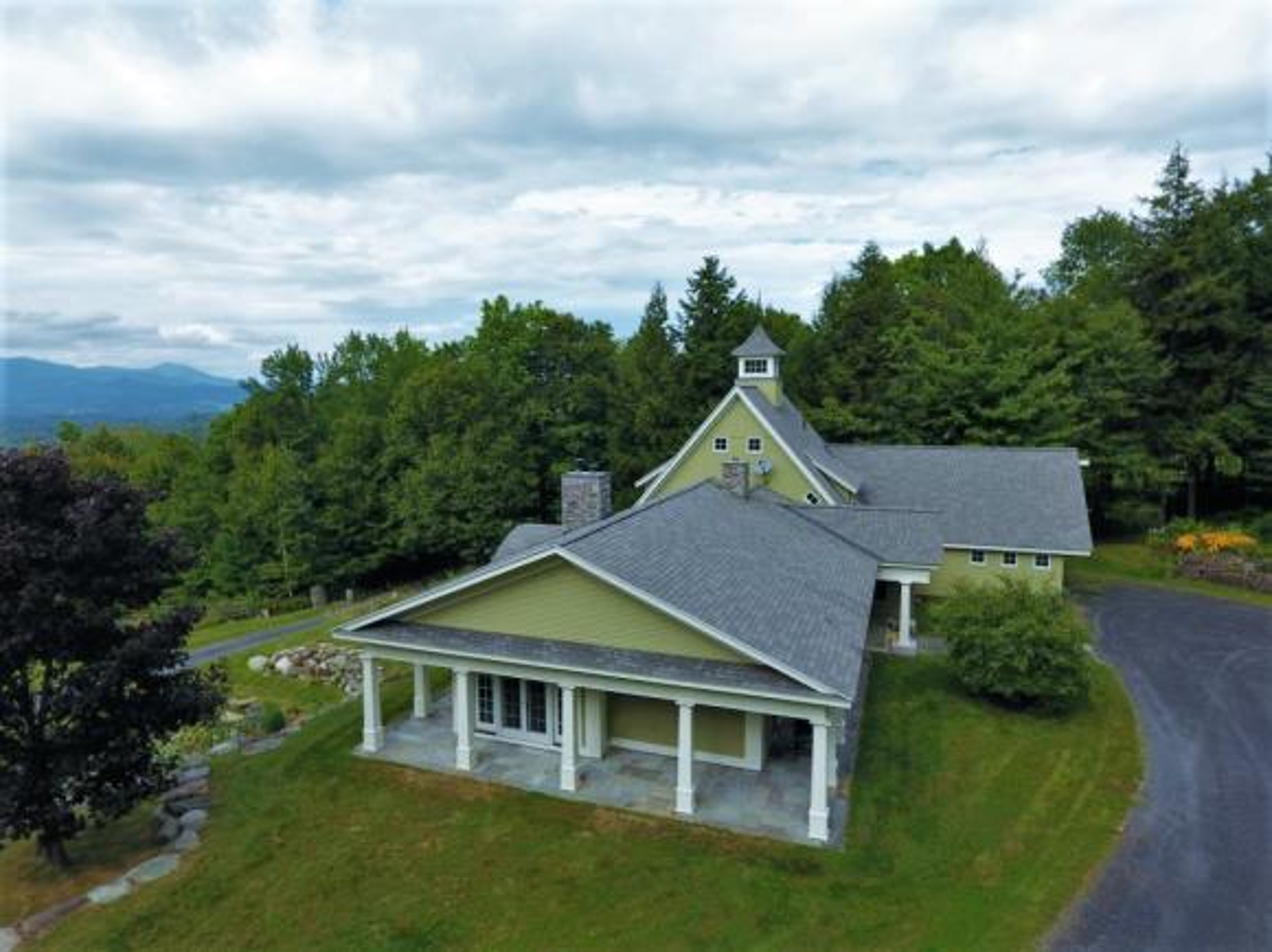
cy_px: 476
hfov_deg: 81.8
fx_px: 734
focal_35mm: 20
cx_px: 636
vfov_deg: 65.9
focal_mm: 3.61
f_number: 2.8
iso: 100
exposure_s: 1/216
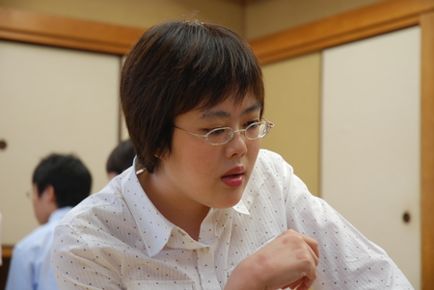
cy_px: 145
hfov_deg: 19.4
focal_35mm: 105
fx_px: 1267
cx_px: 217
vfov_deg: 13.1
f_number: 4.5
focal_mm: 70
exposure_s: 1/13
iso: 200
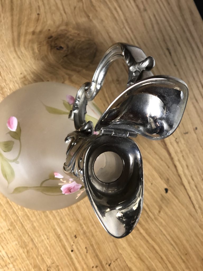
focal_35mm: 52
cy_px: 136
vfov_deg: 36.8
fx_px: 407
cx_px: 102
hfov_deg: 28.0
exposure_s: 1/33
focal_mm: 6
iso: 125
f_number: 2.4
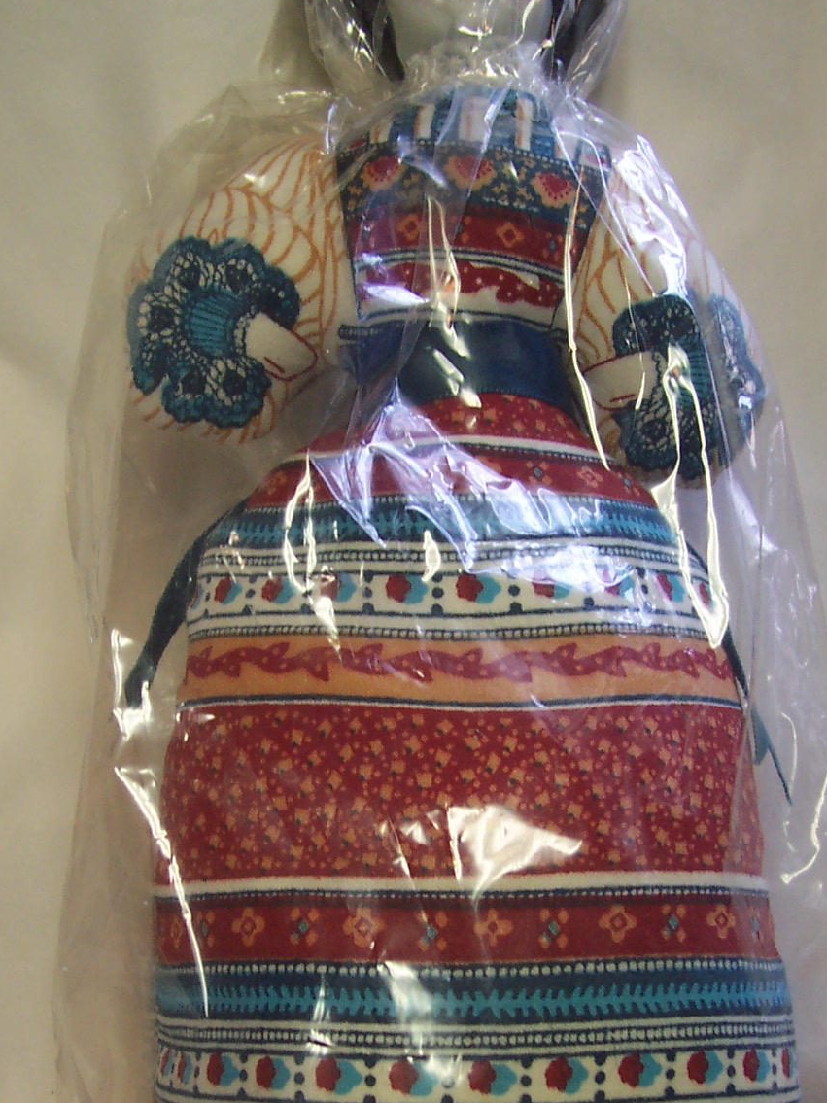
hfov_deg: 27.0
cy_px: 779
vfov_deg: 35.0
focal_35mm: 54
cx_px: 399
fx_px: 1720
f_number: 2.8
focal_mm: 5.6
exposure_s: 1/45
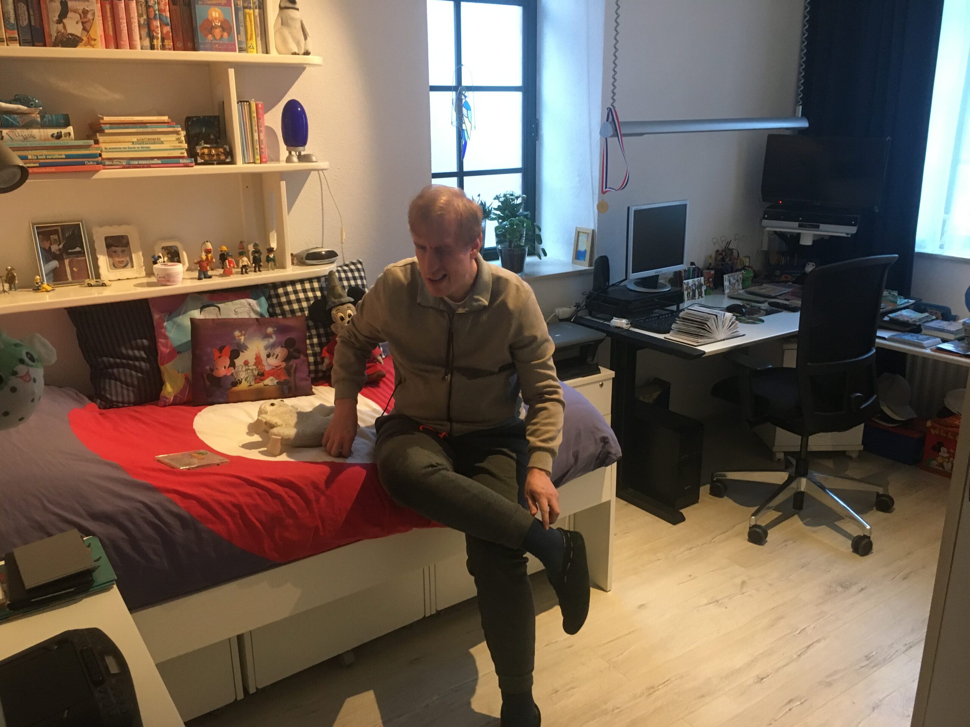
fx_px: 813
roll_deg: +0.9
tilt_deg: -15.6
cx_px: 485
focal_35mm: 29
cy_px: 364
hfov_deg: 61.7
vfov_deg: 48.2
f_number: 2.2
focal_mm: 4.15
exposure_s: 1/20
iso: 200
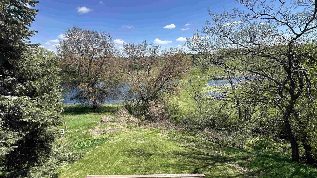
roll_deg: +0.9
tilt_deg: -19.6
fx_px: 134
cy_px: 111
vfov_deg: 66.1
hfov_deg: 99.4
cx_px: 155
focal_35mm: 16
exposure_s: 1/855
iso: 40
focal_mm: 2.22
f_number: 2.2
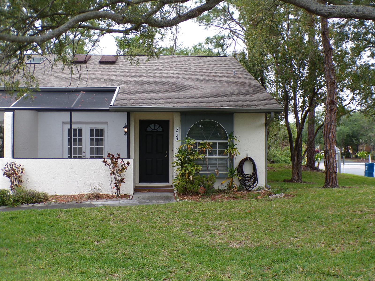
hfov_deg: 50.1
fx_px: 401
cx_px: 188
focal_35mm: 37
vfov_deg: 38.7
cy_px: 140
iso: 100
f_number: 3.3
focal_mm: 6.6
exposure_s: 1/210
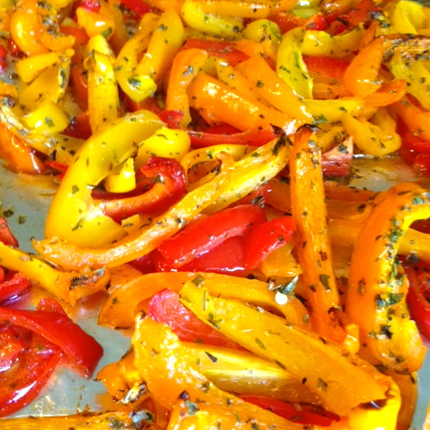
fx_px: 590
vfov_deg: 40.0
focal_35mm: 42
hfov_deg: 40.0
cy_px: 206
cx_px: 217
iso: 320
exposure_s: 1/20
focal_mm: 4.28
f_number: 2.4
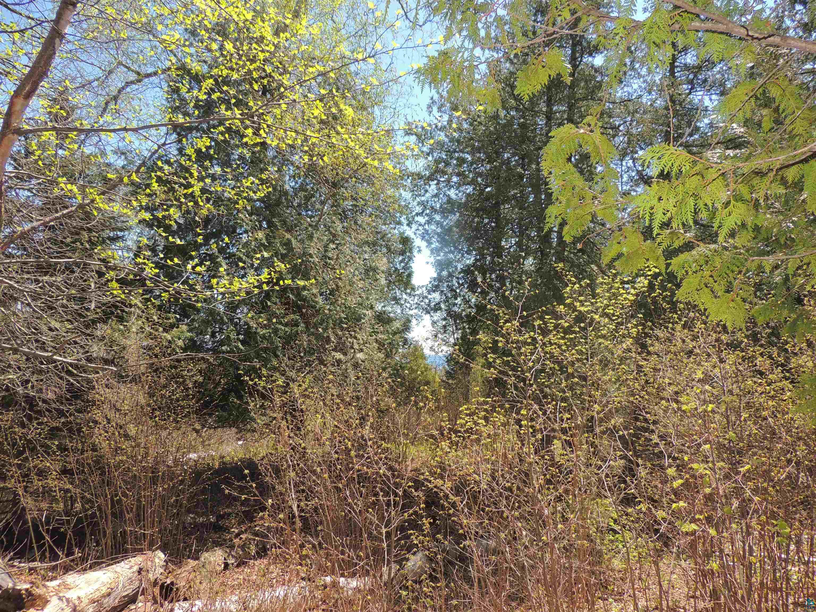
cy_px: 306
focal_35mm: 24
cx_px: 408
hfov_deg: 71.6
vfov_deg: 56.8
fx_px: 566
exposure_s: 1/500
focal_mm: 4.3
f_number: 3
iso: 100
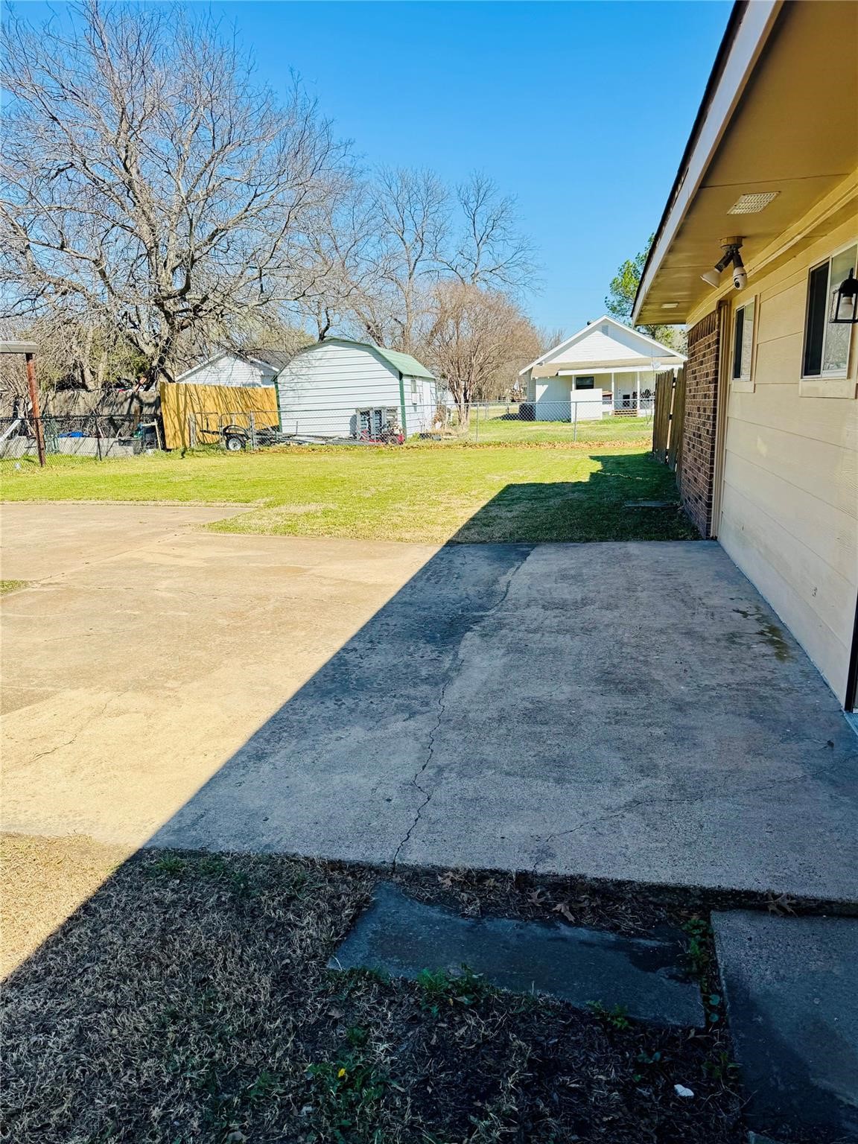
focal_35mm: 24
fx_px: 793
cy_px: 572
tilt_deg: -13.1
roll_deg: +1.6
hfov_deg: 56.8
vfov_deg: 71.6
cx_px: 429
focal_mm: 6.76
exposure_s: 1/3802
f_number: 1.78
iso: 80
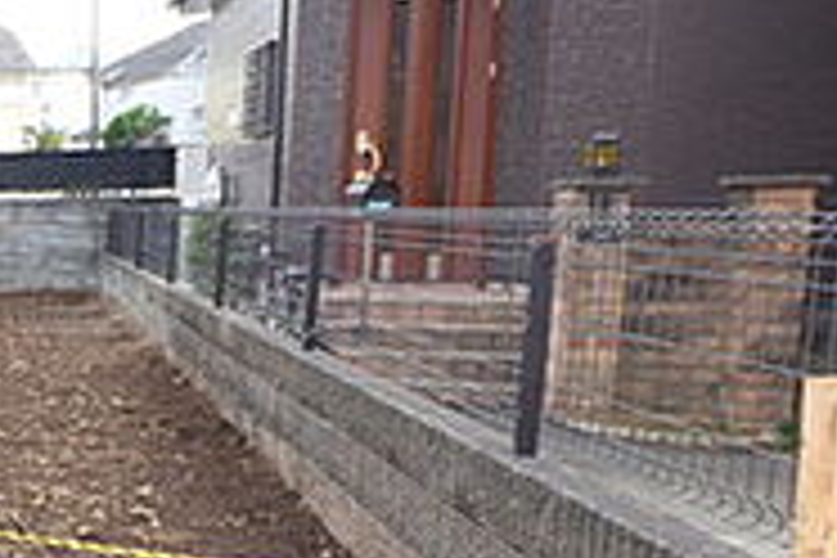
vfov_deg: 33.4
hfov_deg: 27.3
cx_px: -486
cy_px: 310
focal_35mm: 40
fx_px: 930
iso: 400
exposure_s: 1/200
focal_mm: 8
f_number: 7.1
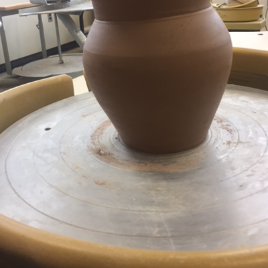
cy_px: 84
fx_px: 359
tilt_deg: -14.5
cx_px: 123
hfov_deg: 40.9
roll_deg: +3.8
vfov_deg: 40.3
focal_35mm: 41
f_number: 2.2
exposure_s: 1/30
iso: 40
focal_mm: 4.15
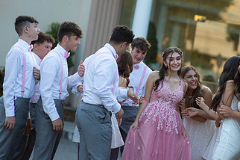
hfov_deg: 13.4
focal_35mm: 153
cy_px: 84
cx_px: 174
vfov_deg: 9.0
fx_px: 1019
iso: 250
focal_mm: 85
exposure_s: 1/1000
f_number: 2
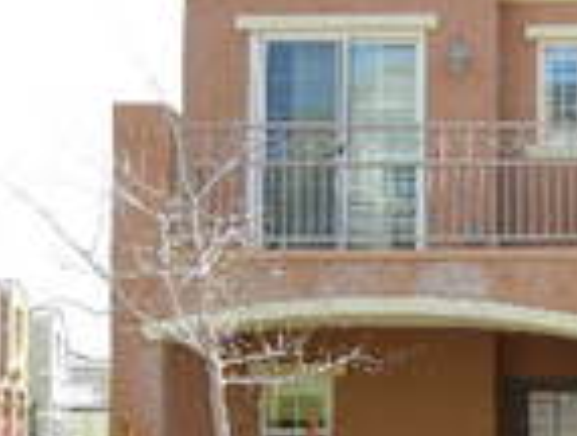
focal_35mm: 82
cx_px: 597
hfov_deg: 22.7
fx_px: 1370
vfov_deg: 17.7
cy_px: 416
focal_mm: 6.2
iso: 160
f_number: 3.6
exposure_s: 1/622
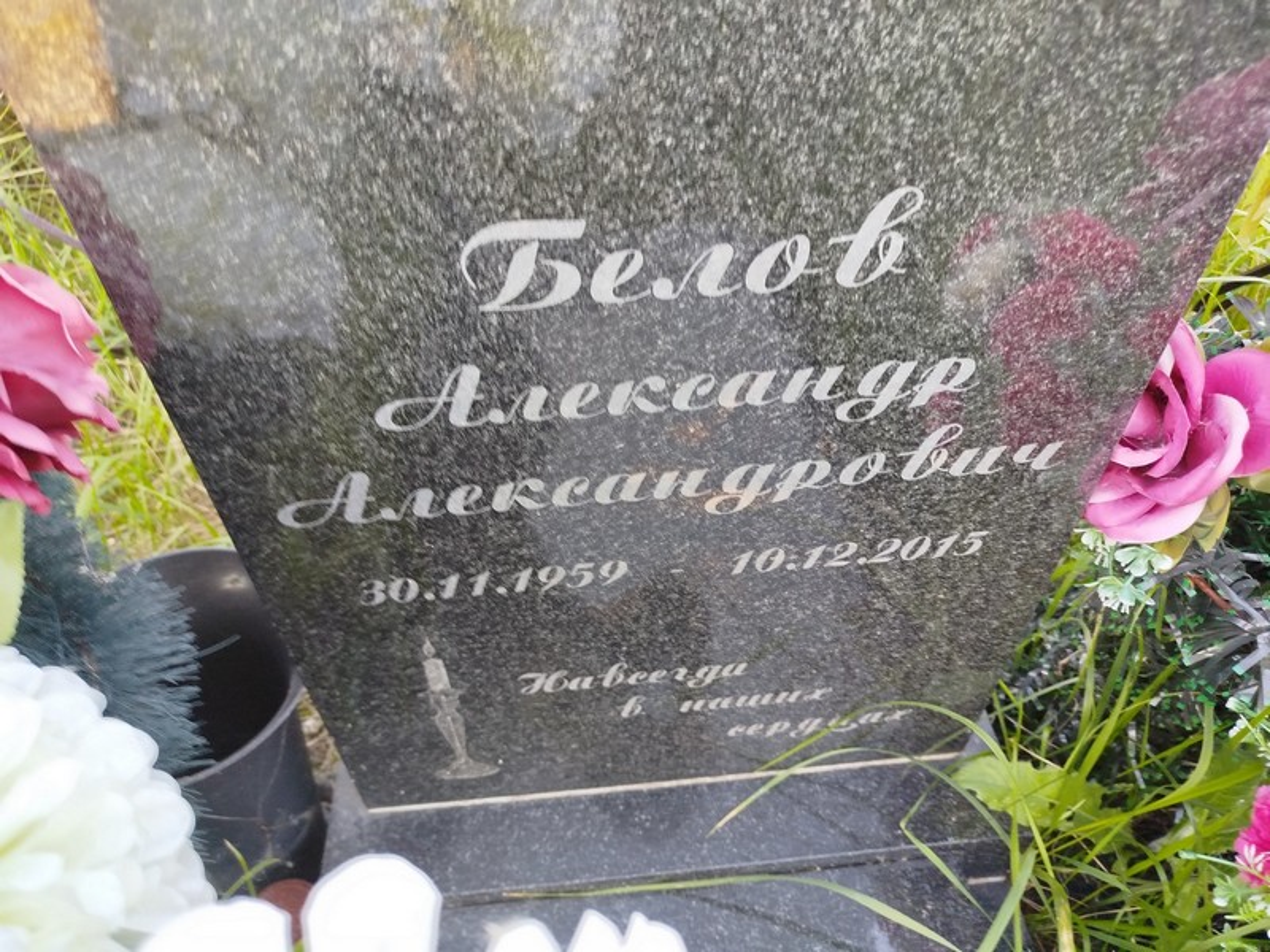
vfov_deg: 56.8
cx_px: 635
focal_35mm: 24
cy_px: 476
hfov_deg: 71.6
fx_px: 881
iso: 125
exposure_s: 1/33
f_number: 1.7
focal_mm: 5.31
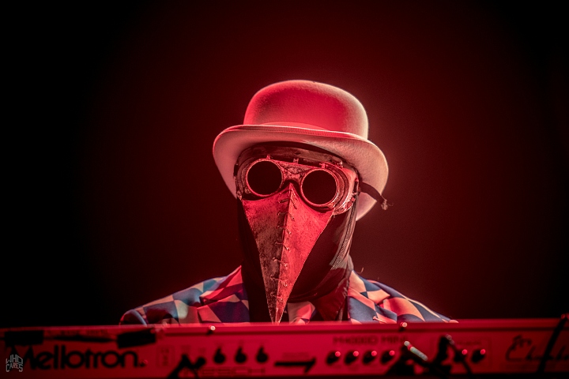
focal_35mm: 262
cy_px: 190
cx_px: 284
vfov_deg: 5.2
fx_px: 4149
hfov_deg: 7.8
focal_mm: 175
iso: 800
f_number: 2.8
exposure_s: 1/80
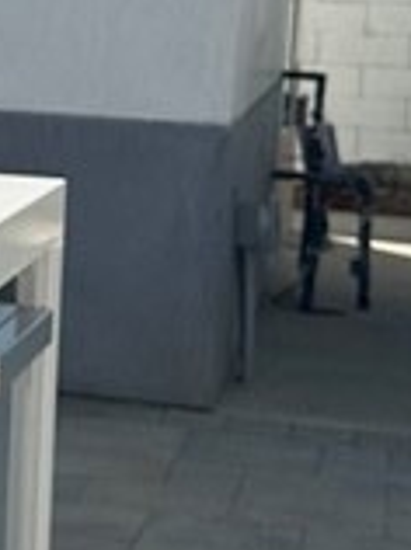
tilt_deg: -4.0
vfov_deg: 12.6
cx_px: -526
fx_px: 2476
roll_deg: -3.5
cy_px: 125
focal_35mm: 156
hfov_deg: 8.7
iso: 80
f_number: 1.78
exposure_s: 1/5000
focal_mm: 6.86
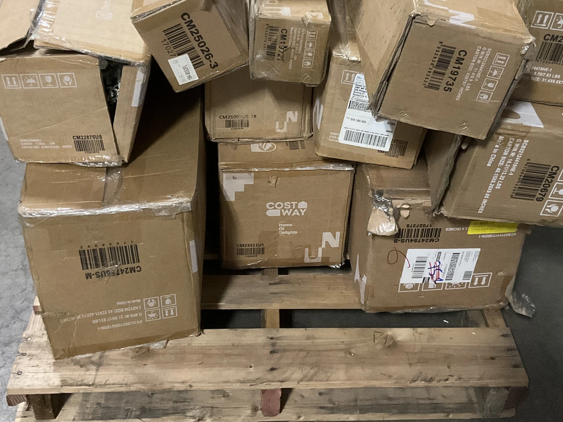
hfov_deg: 40.4
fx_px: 765
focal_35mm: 47
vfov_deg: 30.6
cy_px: 139
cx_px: 295
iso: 400
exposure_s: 1/30
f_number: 1.8
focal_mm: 3
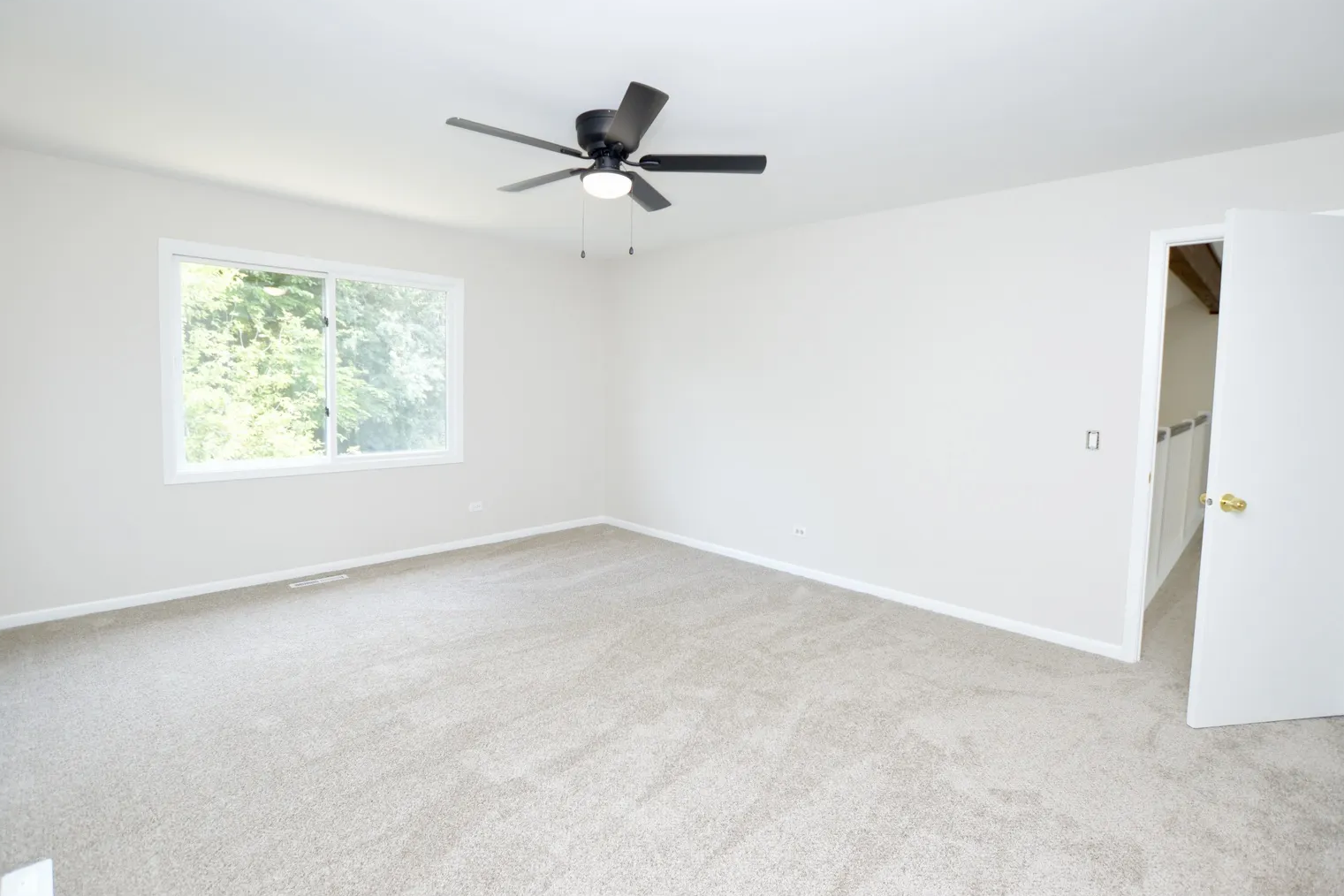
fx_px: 597
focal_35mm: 16
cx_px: 675
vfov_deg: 73.7
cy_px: 423
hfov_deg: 96.7
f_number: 4.5
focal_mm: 10
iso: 400
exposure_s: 1/80
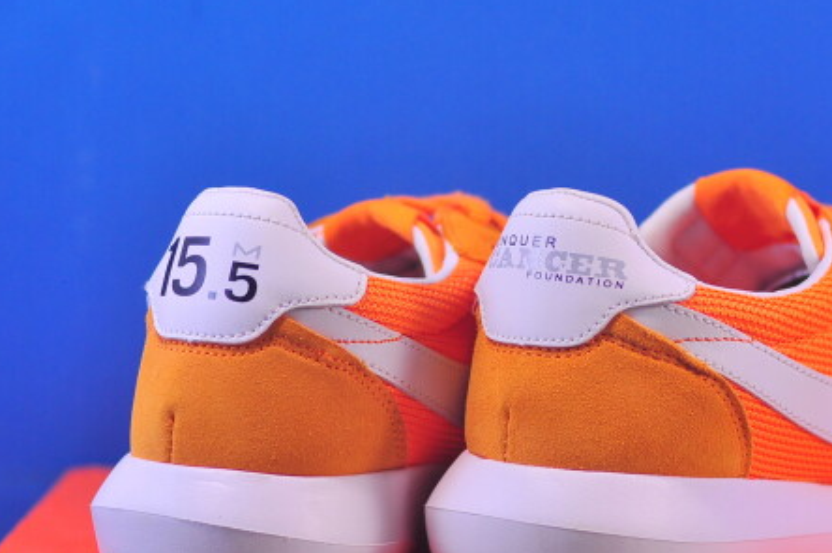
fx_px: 3117
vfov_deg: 10.1
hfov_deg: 15.2
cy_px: 203
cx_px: 564
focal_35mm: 135
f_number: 2.5
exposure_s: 1/320
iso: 250
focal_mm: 50
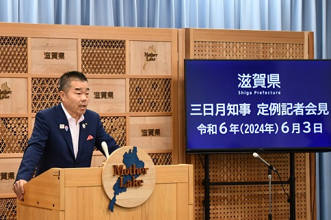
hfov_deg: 32.4
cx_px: 170
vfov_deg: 21.9
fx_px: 570
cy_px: 109
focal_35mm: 62
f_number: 4.2
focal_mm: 40
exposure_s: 1/125
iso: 1400
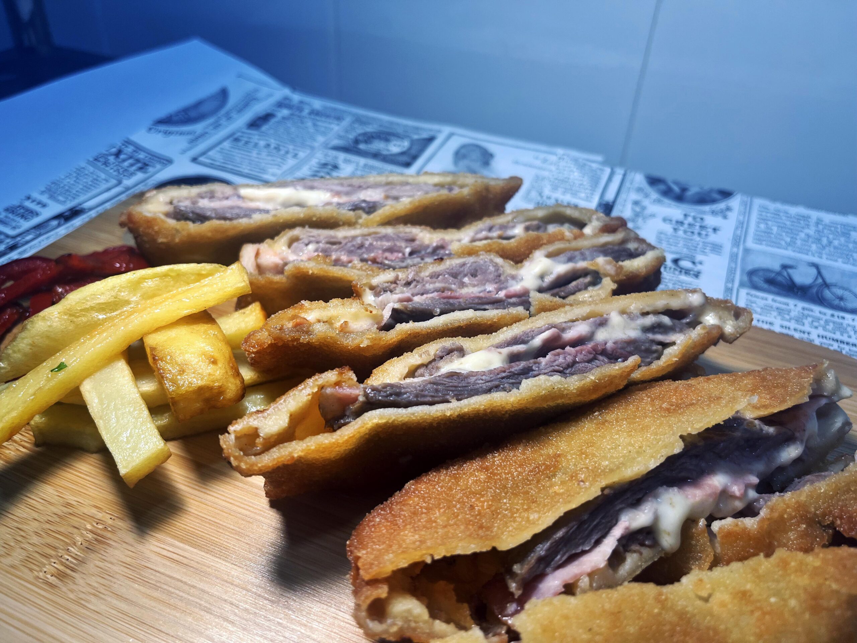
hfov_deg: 67.3
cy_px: 322
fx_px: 644
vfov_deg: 53.1
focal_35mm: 26
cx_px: 428
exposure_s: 1/166
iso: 40
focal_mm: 5.1
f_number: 1.6
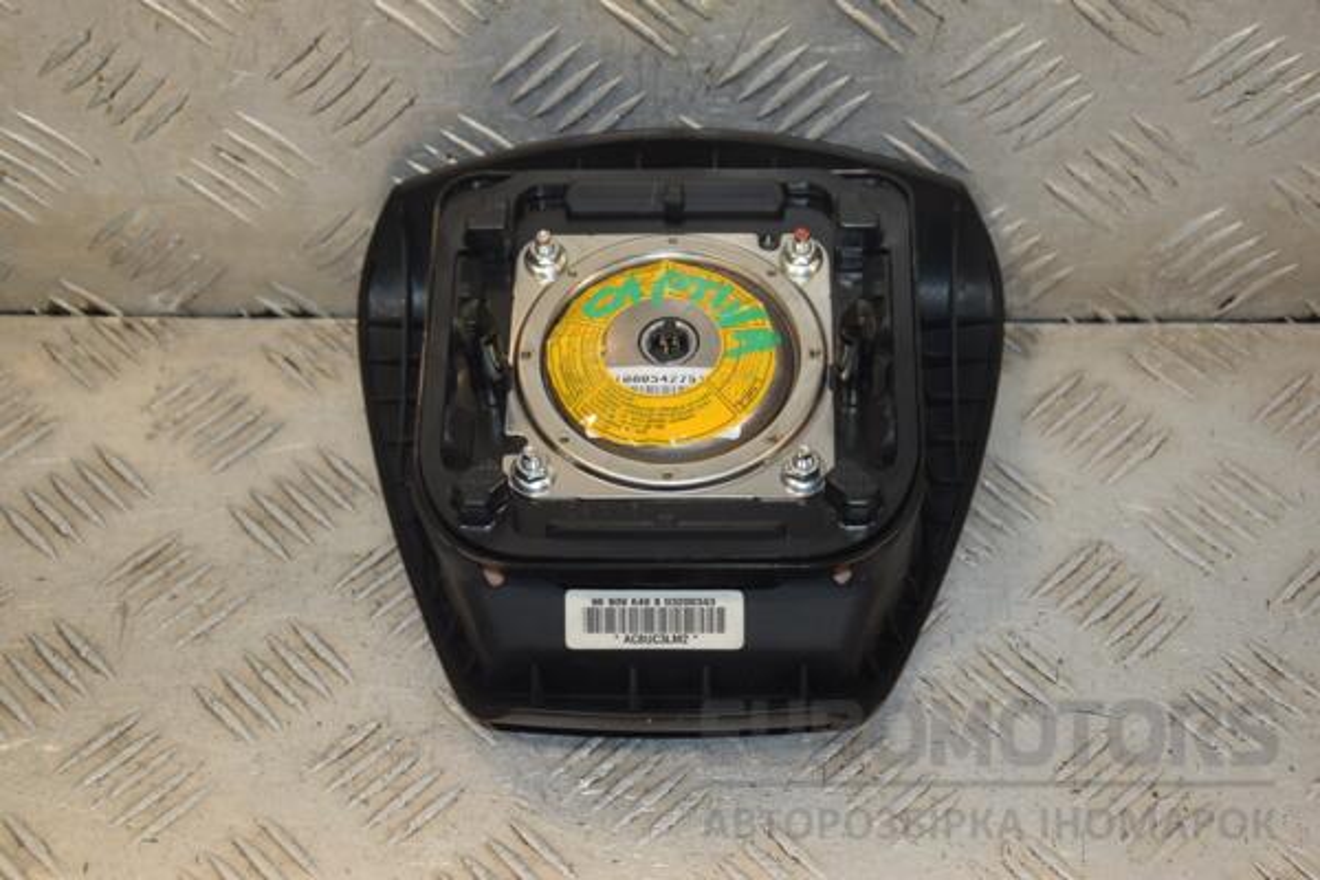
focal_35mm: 72
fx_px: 2640
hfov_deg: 28.1
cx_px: 660
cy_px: 440
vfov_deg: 18.9
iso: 800
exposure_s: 1/200
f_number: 6.3
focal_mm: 48
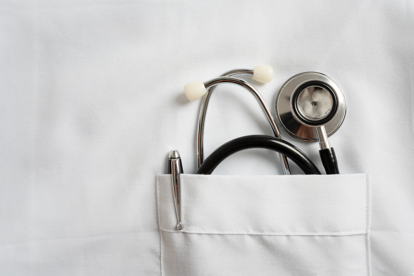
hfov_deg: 54.4
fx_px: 403
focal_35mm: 35
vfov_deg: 37.9
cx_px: 207
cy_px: 138
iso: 100
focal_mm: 35
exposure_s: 1/200
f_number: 11
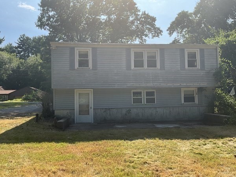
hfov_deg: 61.7
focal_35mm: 29
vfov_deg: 48.2
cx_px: 118
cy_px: 88
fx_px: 198
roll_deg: +2.1
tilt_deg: +3.6
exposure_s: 1/997
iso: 25
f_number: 1.8
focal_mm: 3
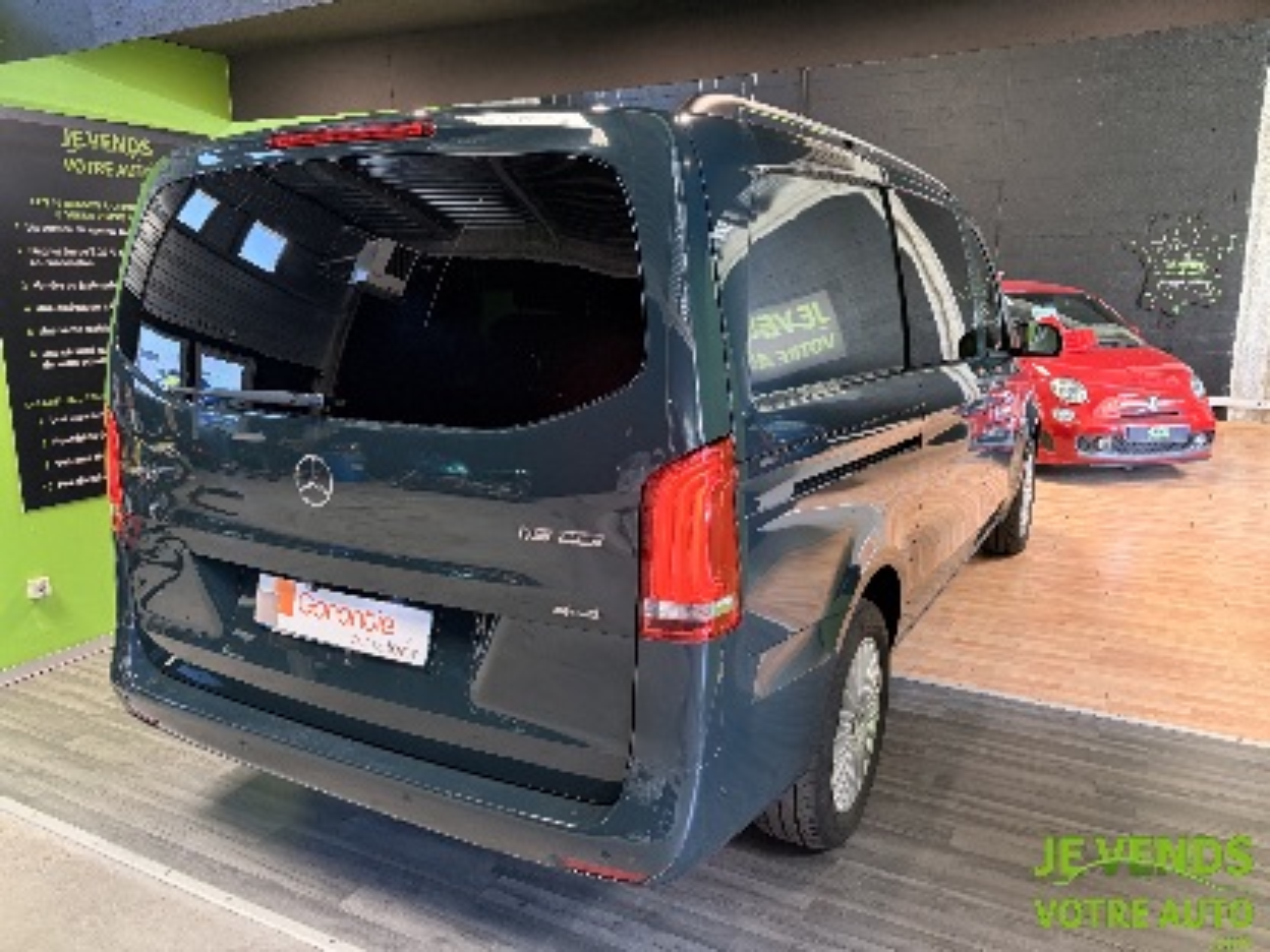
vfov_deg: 53.1
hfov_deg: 67.3
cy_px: 476
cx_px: 635
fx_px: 954
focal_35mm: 26
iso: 250
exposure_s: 1/50
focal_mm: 5.96
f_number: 1.6
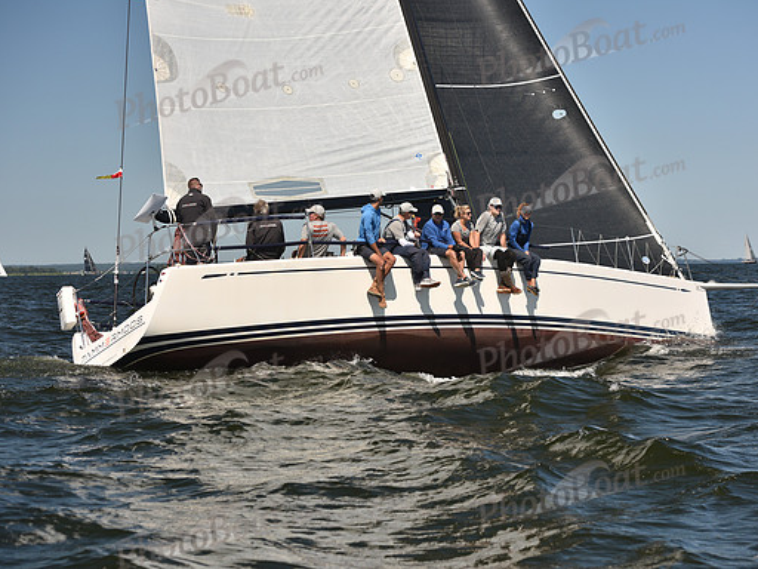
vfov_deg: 17.4
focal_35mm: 85
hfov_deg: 23.0
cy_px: 284
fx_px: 1861
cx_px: 401
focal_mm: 78
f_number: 5
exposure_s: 1/1000
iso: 250
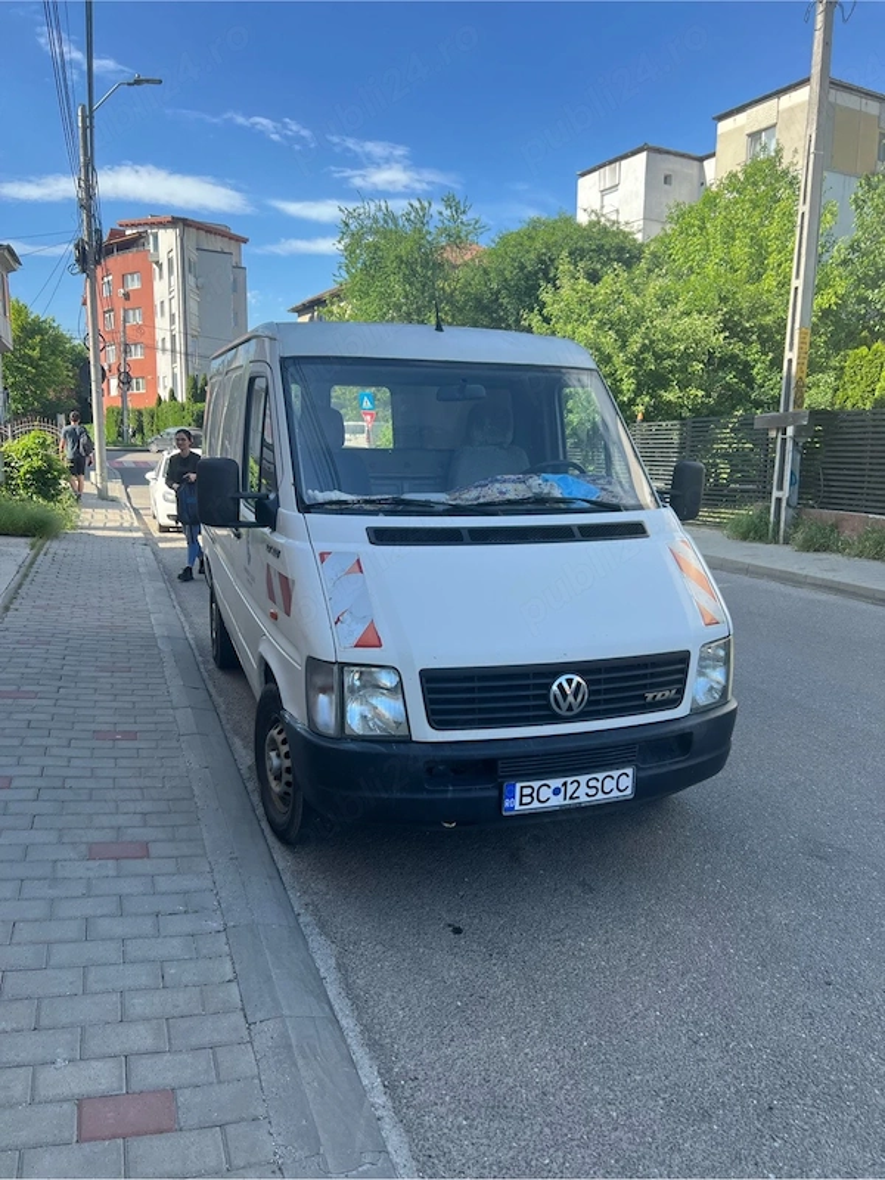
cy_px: 590
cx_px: 442
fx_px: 886
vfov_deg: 67.3
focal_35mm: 26
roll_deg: +0.0
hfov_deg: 53.1
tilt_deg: -8.7
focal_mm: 5.7
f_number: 1.5
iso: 50
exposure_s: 1/1295
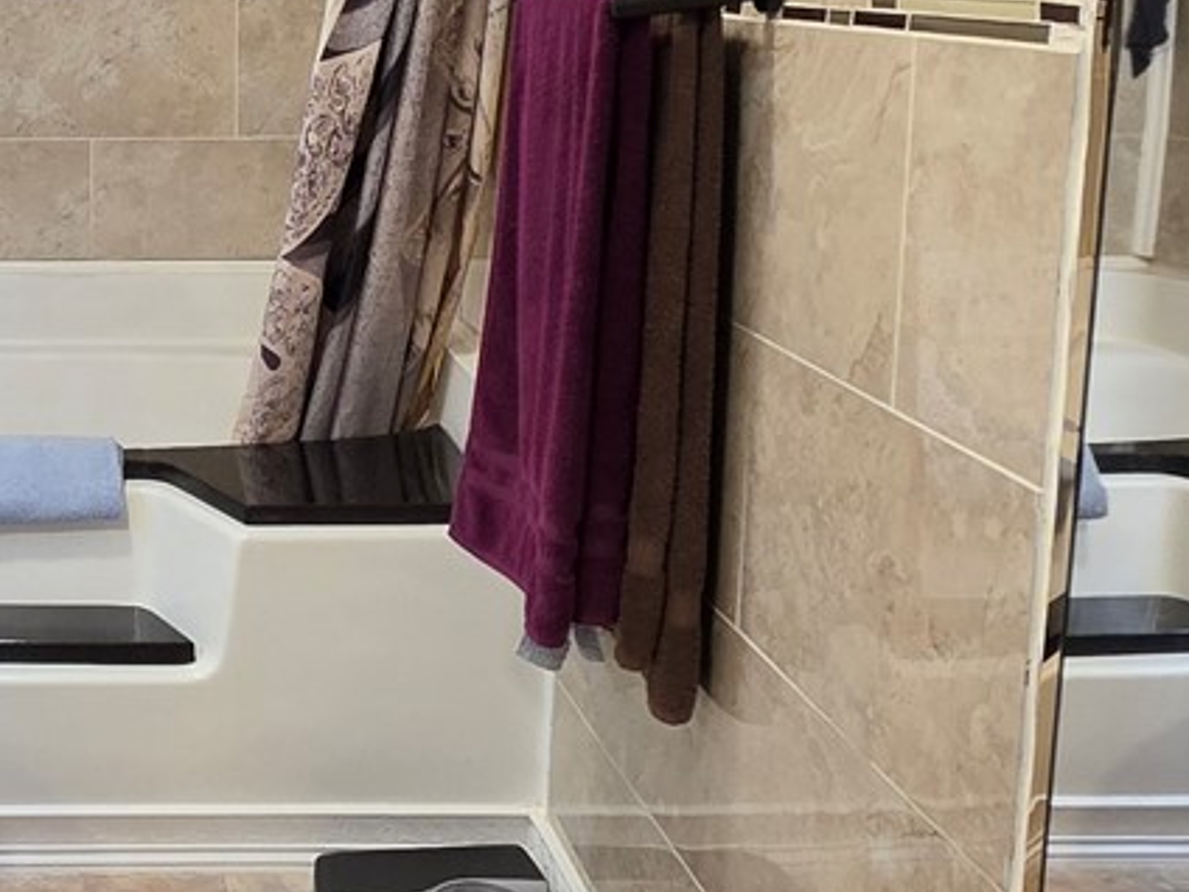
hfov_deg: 36.1
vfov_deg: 29.2
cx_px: 84
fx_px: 1683
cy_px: 210
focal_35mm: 49
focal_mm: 2.2
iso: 320
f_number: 1.9
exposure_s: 1/60
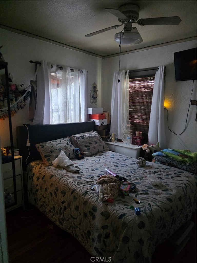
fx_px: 175
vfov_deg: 73.9
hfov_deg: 58.9
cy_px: 132
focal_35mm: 23
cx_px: 98
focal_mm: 6.3
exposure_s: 1/120
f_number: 1.7
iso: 2000
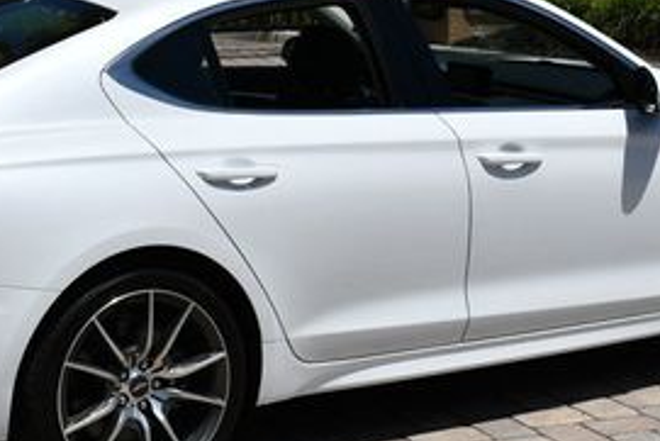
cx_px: 256
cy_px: 95
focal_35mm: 104
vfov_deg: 13.1
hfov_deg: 19.6
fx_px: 1908
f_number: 10
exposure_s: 1/400
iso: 100
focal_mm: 22
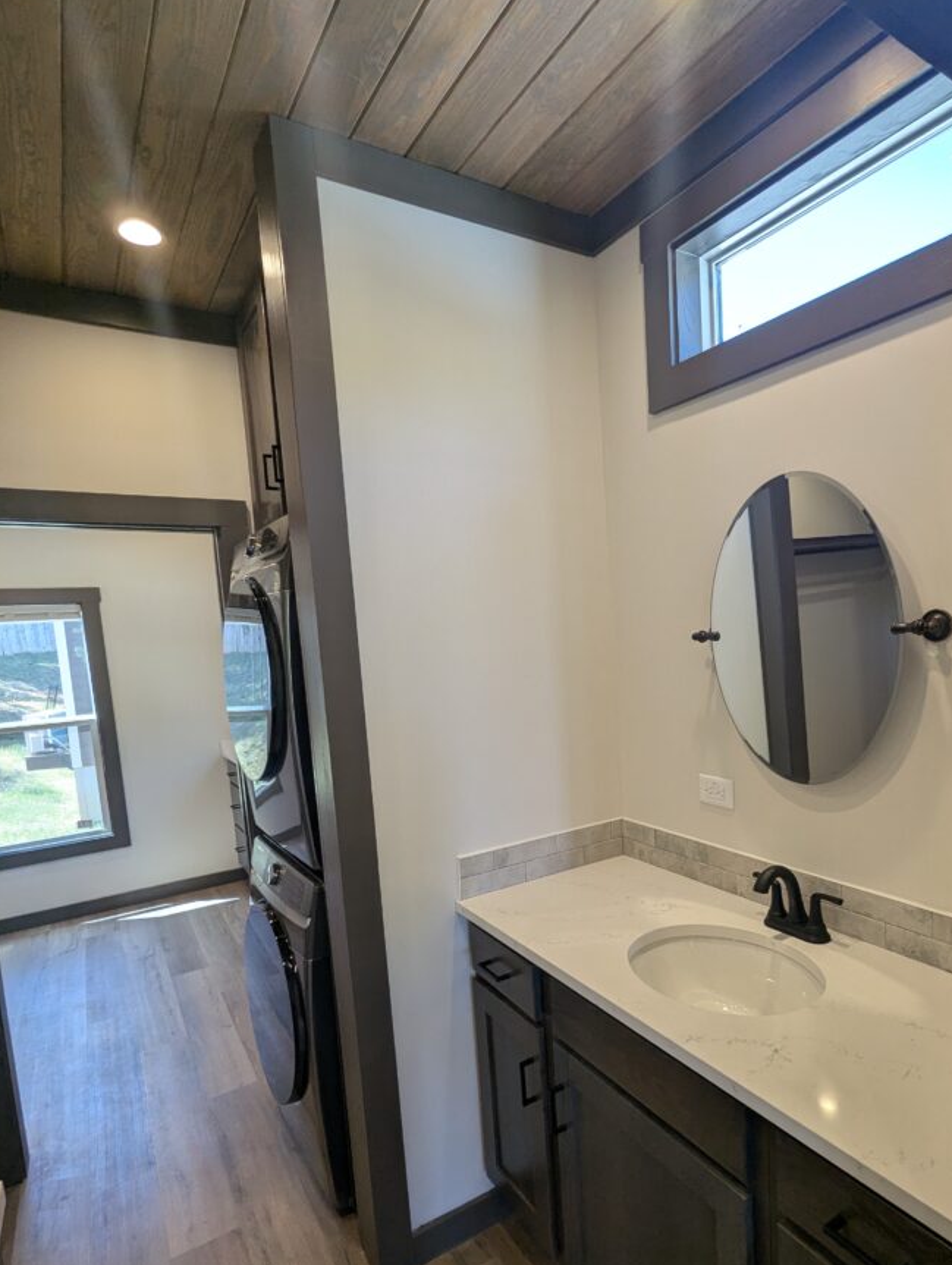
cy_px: 710
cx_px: 561
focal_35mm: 19
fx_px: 695
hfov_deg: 68.3
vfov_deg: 84.2
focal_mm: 2.35
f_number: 2.2
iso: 81
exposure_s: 1/120
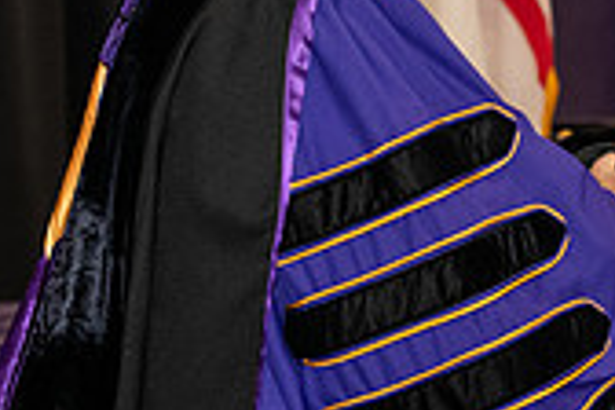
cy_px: 71
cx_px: 472
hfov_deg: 8.5
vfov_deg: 5.7
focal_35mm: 241
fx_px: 4117
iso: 2500
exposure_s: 1/200
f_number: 5
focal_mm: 70
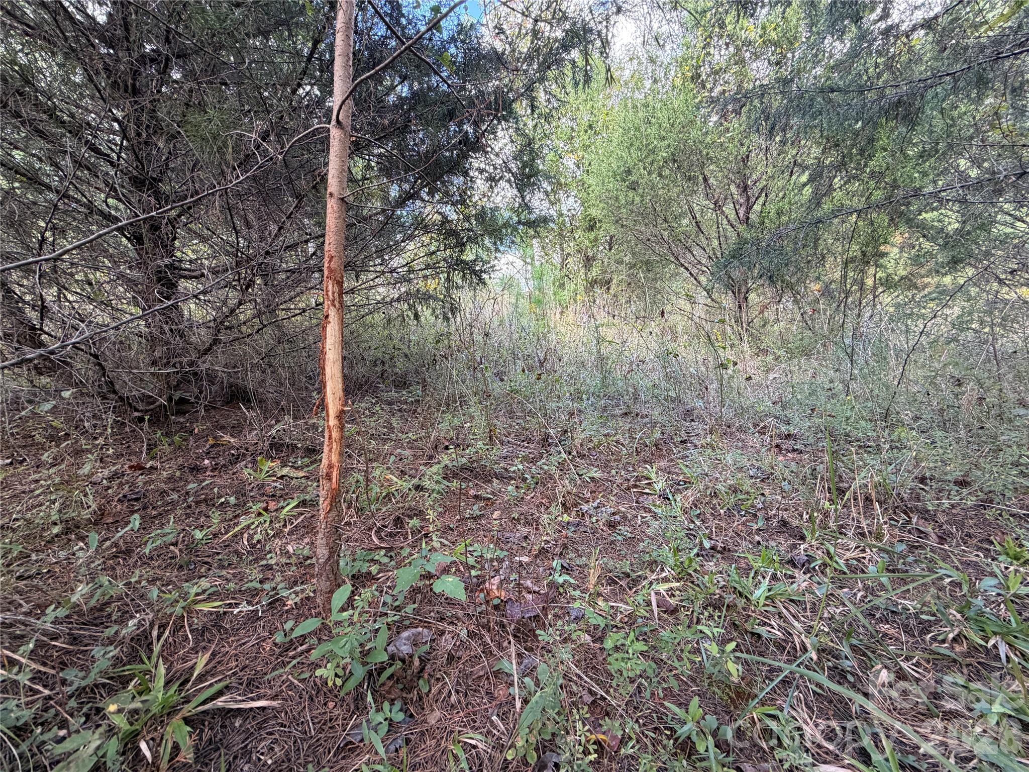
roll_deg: +2.8
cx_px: 514
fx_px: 416
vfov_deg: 85.7
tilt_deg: -4.3
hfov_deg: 102.1
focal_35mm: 14
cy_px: 386
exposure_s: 1/121
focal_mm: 2.22
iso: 250
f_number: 2.2
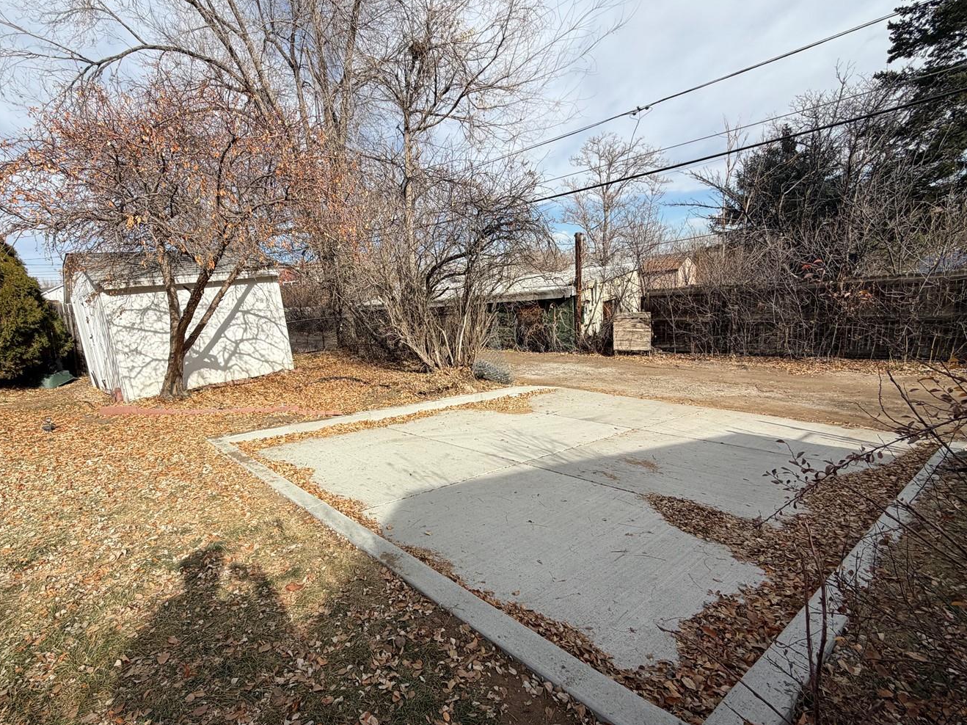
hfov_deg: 90.4
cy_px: 388
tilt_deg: -11.1
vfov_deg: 74.6
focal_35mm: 17
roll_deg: +7.1
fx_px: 475
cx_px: 415
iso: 20
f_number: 2.2
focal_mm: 2.22
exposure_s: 1/770
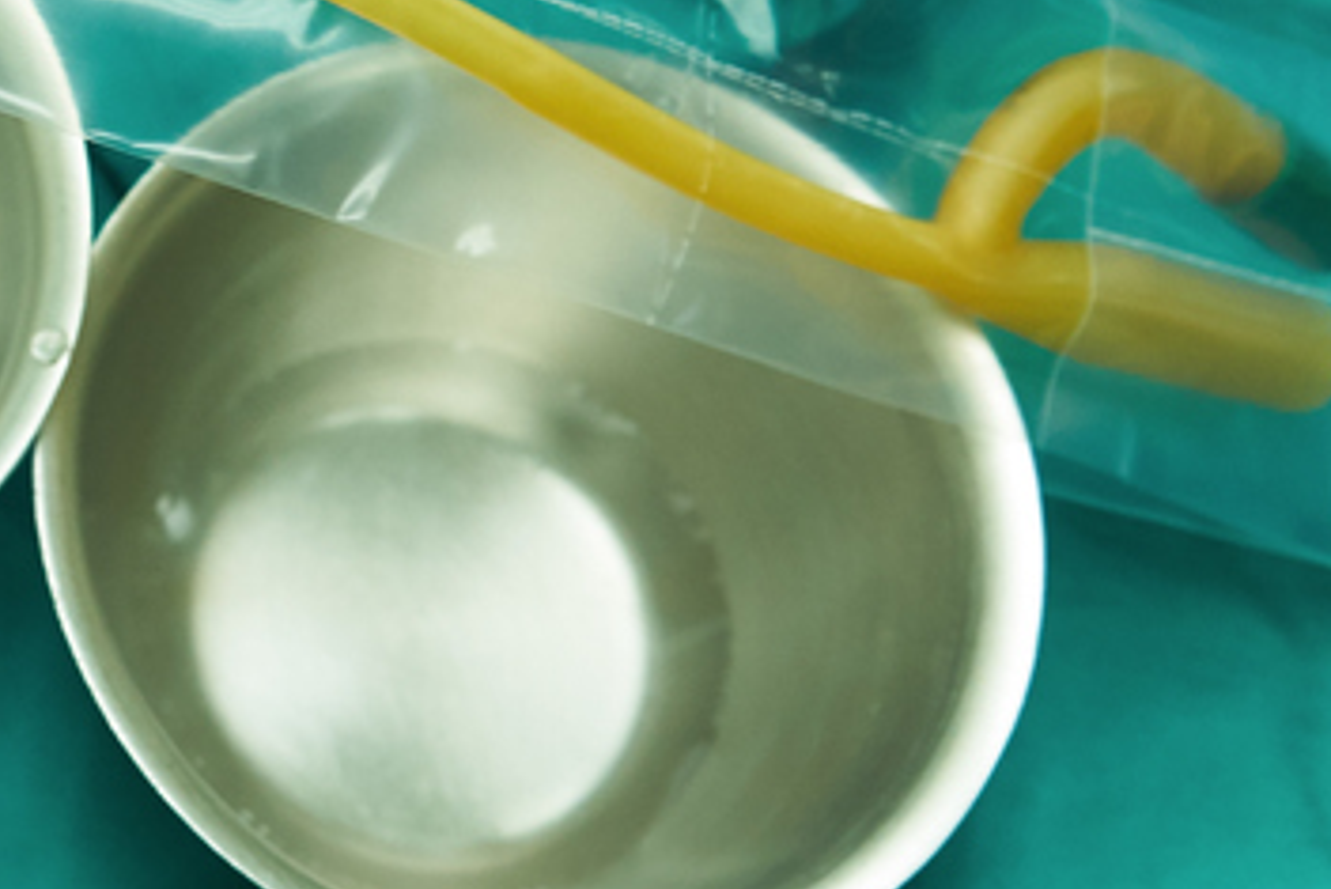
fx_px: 4216
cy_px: -144
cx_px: -726
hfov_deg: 16.2
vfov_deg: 11.8
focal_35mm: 114
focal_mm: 32
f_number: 5.6
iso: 640
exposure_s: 1/40
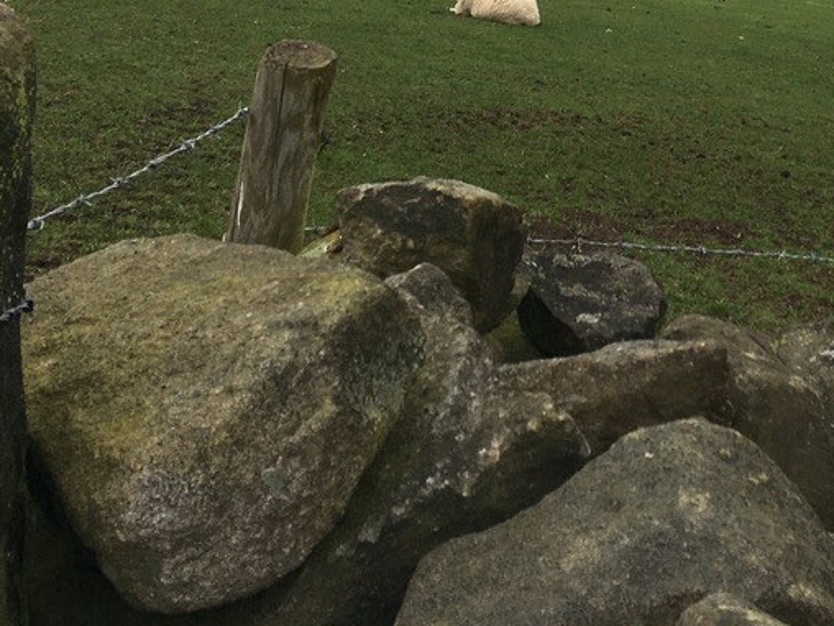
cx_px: 731
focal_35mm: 73
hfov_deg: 25.9
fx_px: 1759
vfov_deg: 18.9
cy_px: -161
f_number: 2.2
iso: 25
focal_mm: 4.15
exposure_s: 1/373
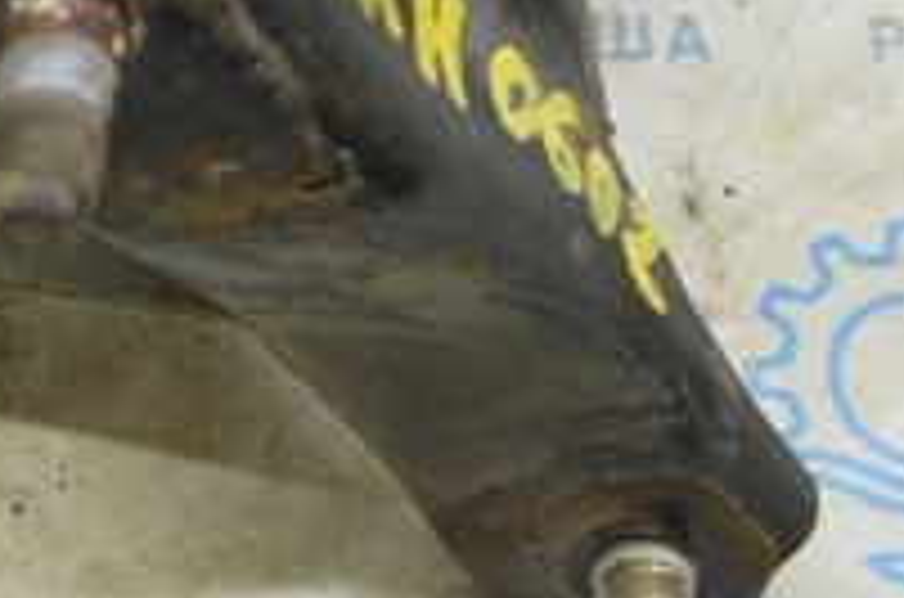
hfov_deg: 15.1
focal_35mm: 134
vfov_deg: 10.0
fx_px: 3357
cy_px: -133
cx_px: 4
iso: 400
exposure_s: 1/20
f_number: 5.6
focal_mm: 28
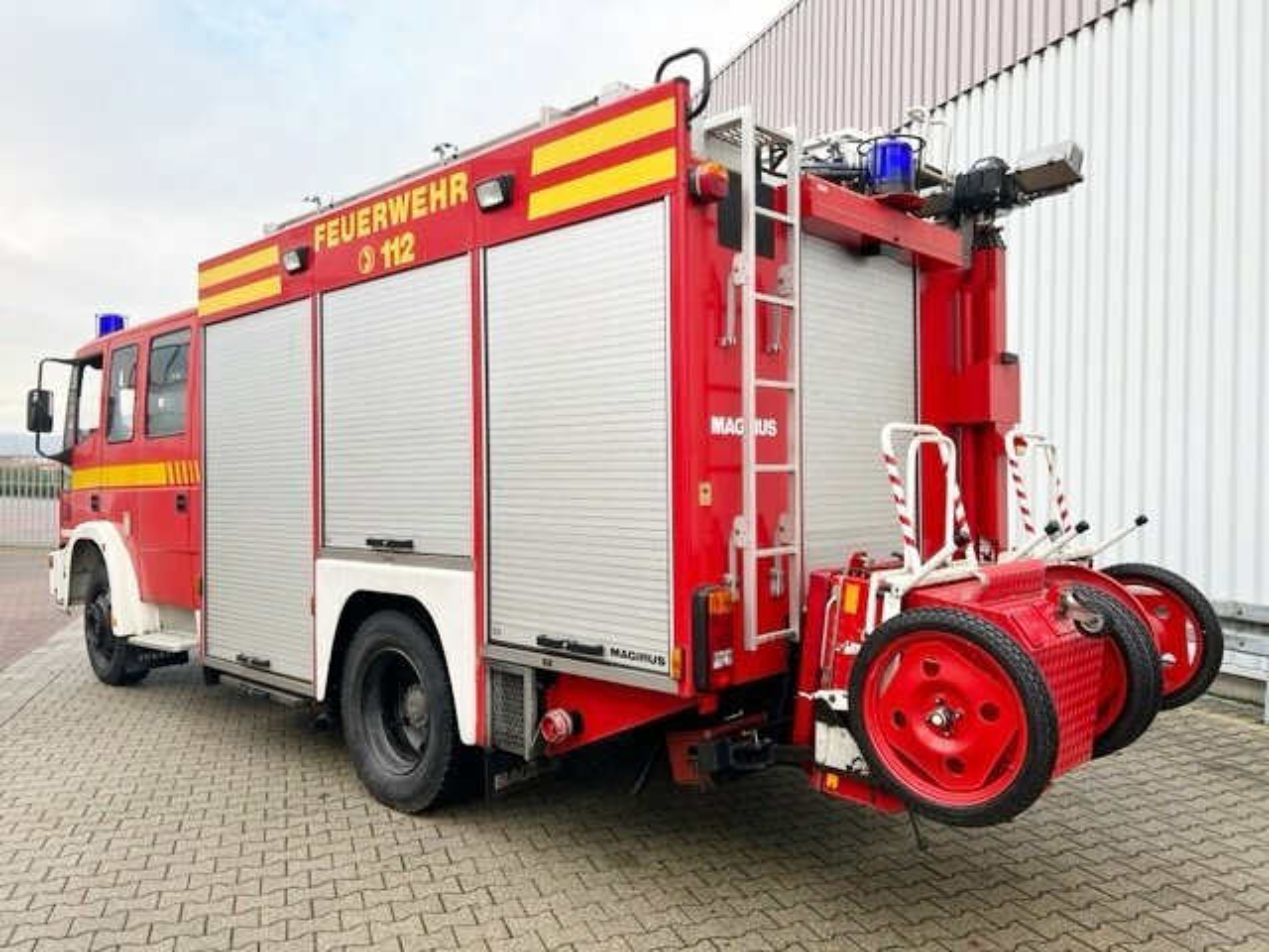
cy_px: 476
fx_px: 953
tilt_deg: +1.5
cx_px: 634
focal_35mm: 26
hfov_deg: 67.3
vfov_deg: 53.1
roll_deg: -0.9
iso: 50
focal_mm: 5.7
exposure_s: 1/427
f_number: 1.5
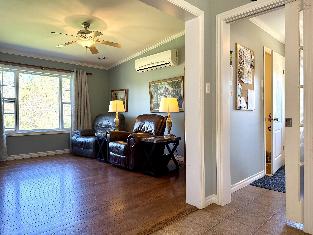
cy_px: 118
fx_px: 217
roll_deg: +0.6
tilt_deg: -0.5
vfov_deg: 56.8
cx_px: 156
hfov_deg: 71.6
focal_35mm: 24
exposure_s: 1/168
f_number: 1.78
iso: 200
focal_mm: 6.76
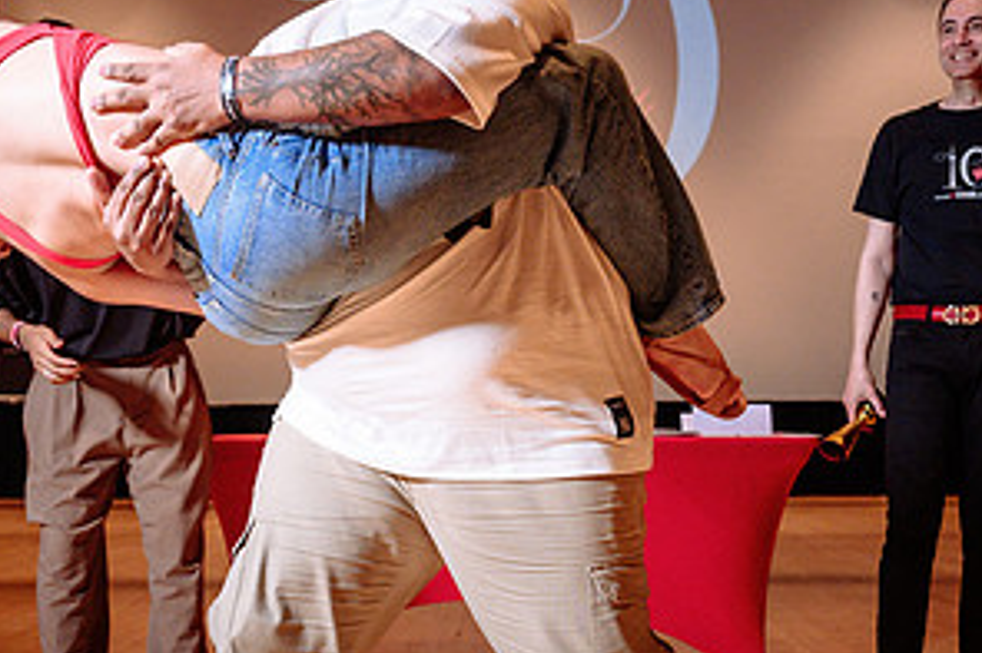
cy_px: 474
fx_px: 1554
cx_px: 516
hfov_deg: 35.1
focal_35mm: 57
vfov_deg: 23.6
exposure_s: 1/125
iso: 1000
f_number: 4
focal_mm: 24
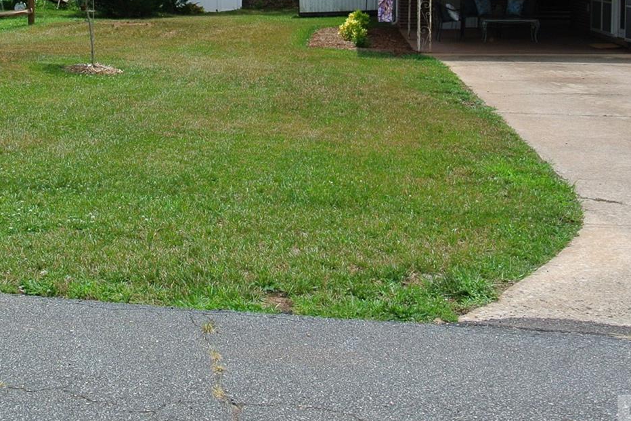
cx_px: 140
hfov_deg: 29.9
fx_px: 1157
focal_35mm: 66
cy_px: 64
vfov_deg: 20.3
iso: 100
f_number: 4.5
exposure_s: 1/640
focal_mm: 11.4
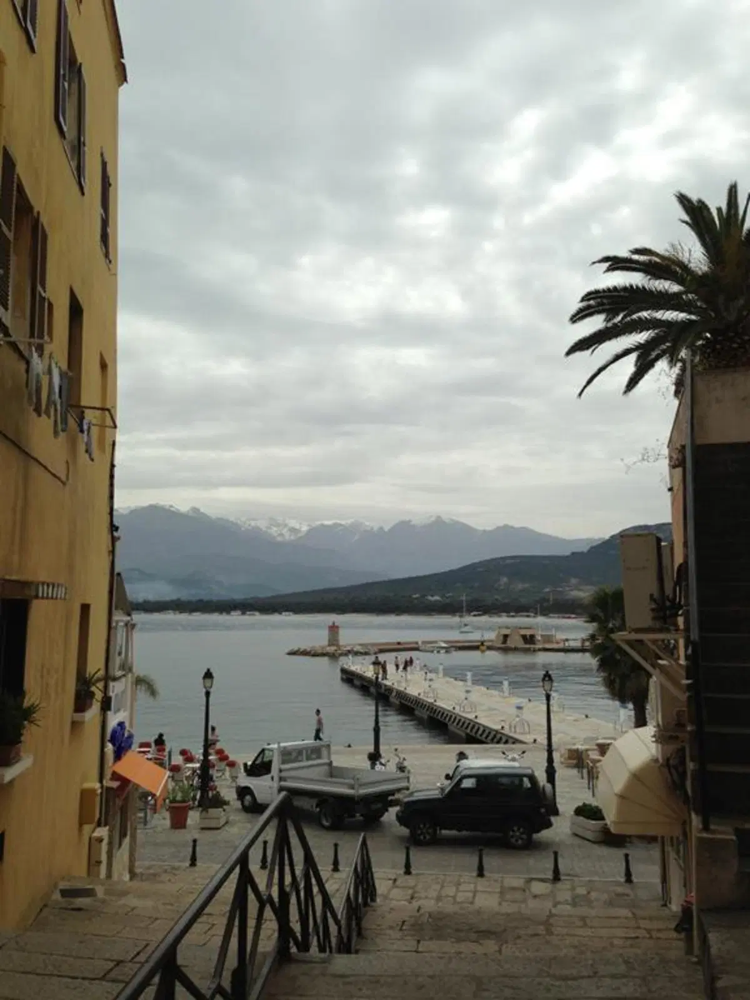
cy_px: 500
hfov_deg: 42.9
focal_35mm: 33
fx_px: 953
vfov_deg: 55.4
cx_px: 375
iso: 50
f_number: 2.4
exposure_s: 1/2584
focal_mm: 4.13
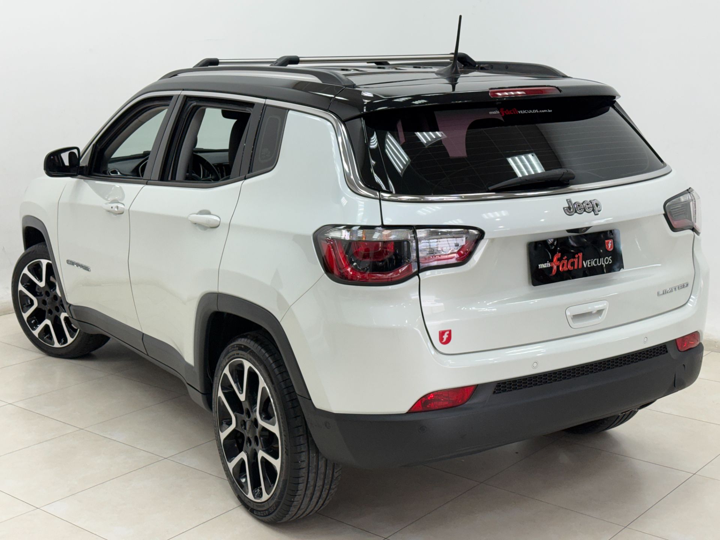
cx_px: 360
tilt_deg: -11.2
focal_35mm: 48
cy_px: 270
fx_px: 998
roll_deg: +1.1
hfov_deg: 39.7
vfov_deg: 30.3
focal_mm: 6.76
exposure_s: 1/120
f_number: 1.78
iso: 80
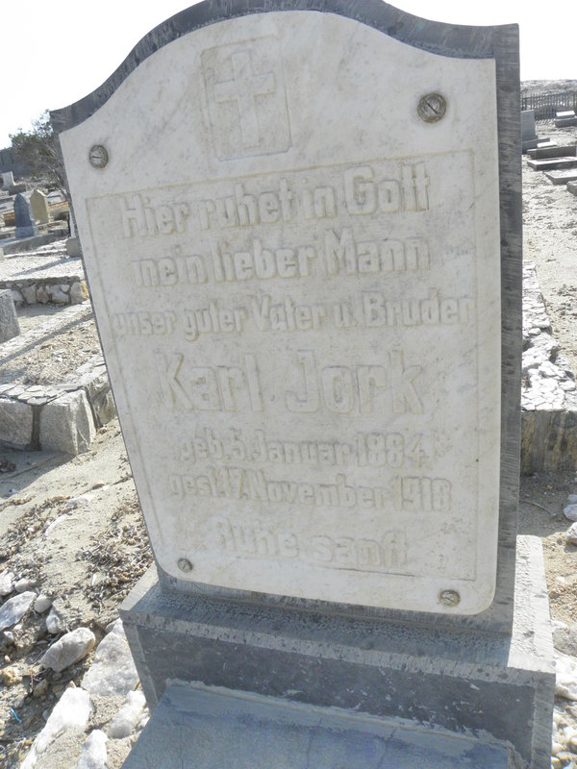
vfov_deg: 67.3
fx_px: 578
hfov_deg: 53.1
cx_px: 288
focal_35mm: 26
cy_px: 384
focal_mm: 4.6
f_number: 5.6
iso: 200
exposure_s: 1/640
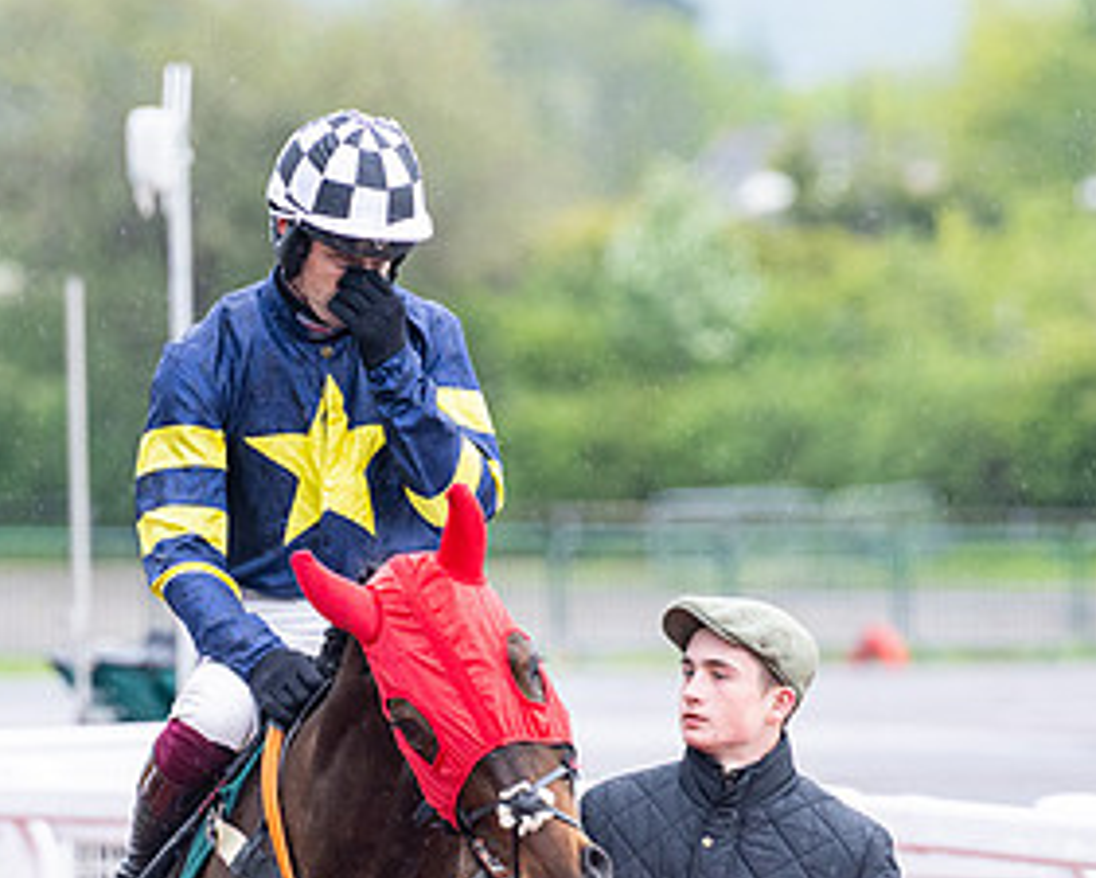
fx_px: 19599
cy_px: 836
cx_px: 655
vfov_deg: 2.6
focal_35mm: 604
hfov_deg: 3.2
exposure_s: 1/500
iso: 1000
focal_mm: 260
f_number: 5
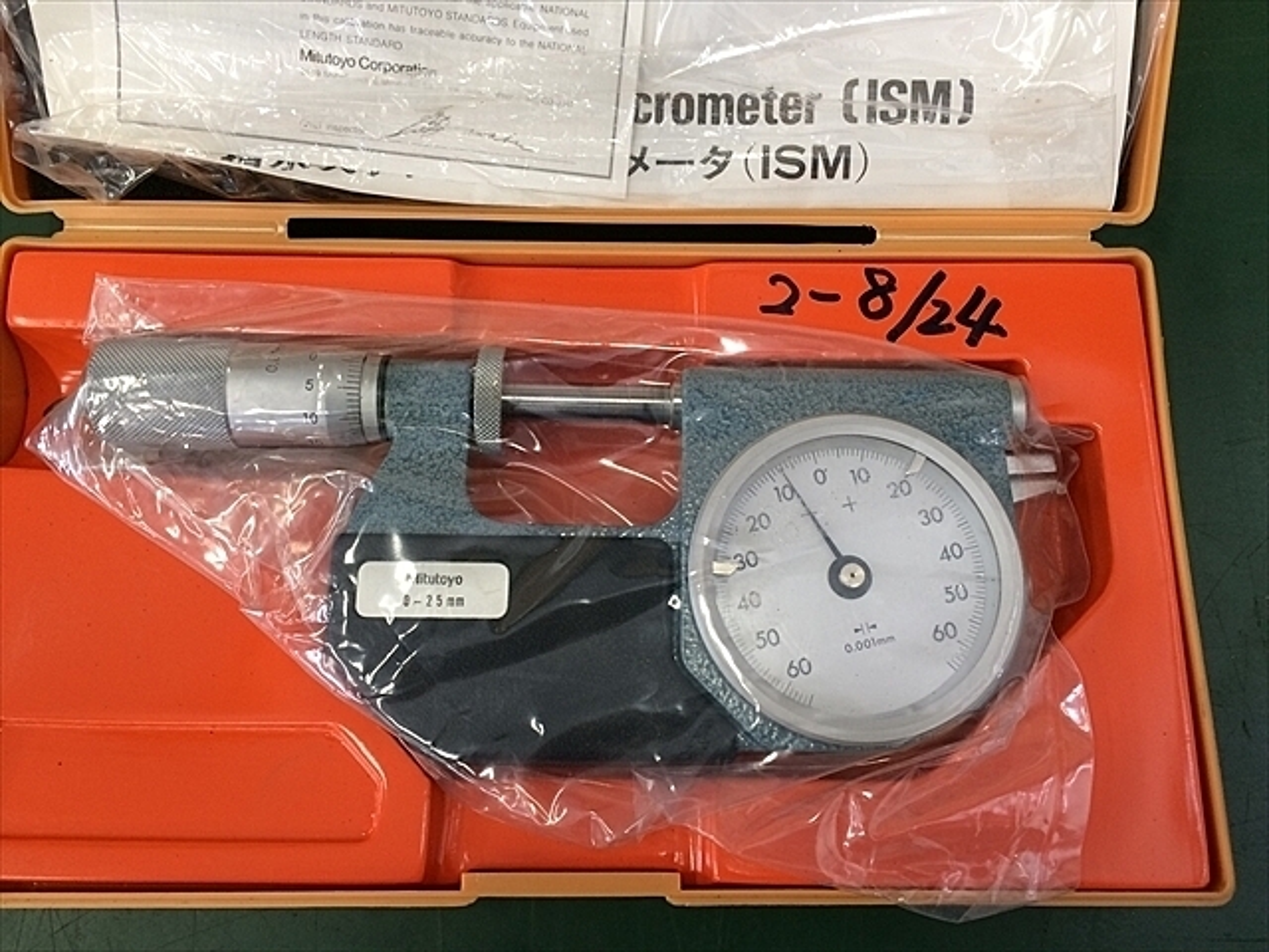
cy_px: 476
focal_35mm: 29
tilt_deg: -75.4
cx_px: 634
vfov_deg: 48.2
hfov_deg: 61.7
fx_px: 1063
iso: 64
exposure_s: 1/30
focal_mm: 4.15
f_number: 2.2
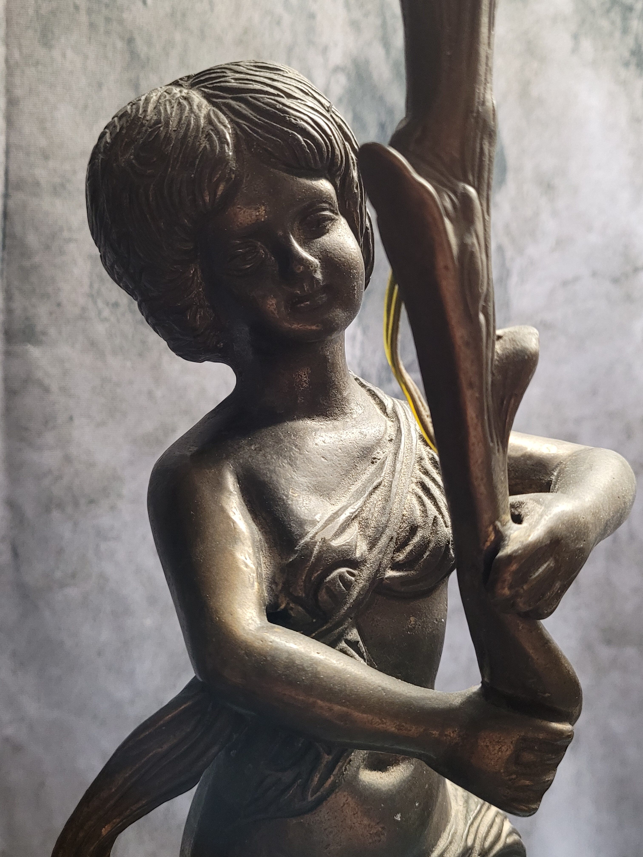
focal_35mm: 26
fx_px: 644
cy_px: 428
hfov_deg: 53.1
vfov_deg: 67.3
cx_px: 322
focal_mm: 5.4
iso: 640
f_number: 1.8
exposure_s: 1/50
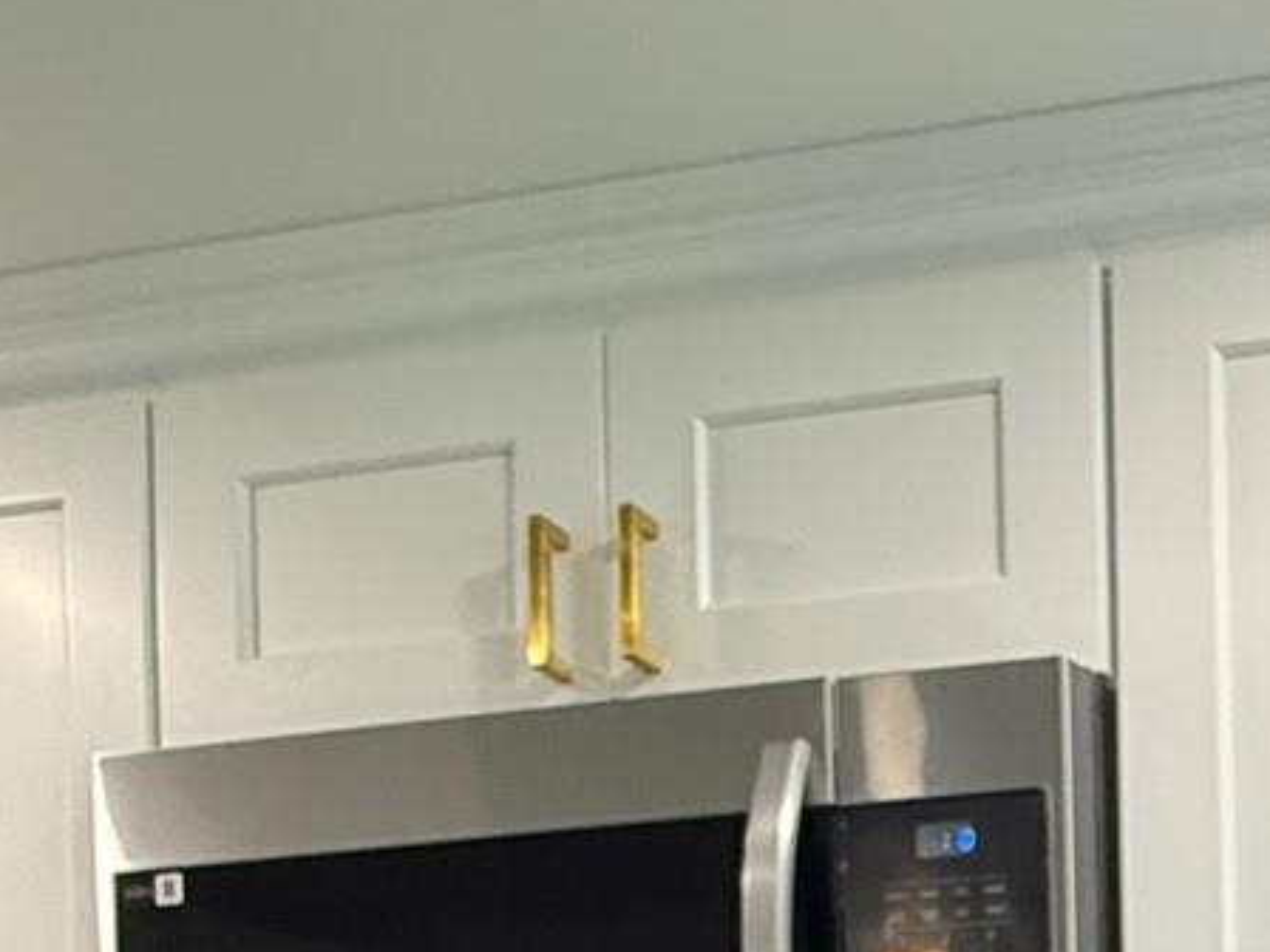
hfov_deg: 27.3
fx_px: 2348
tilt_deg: +0.6
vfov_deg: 19.6
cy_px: 1479
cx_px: 1446
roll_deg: +1.1
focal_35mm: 64
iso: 400
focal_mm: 2.22
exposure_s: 1/60
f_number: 2.2
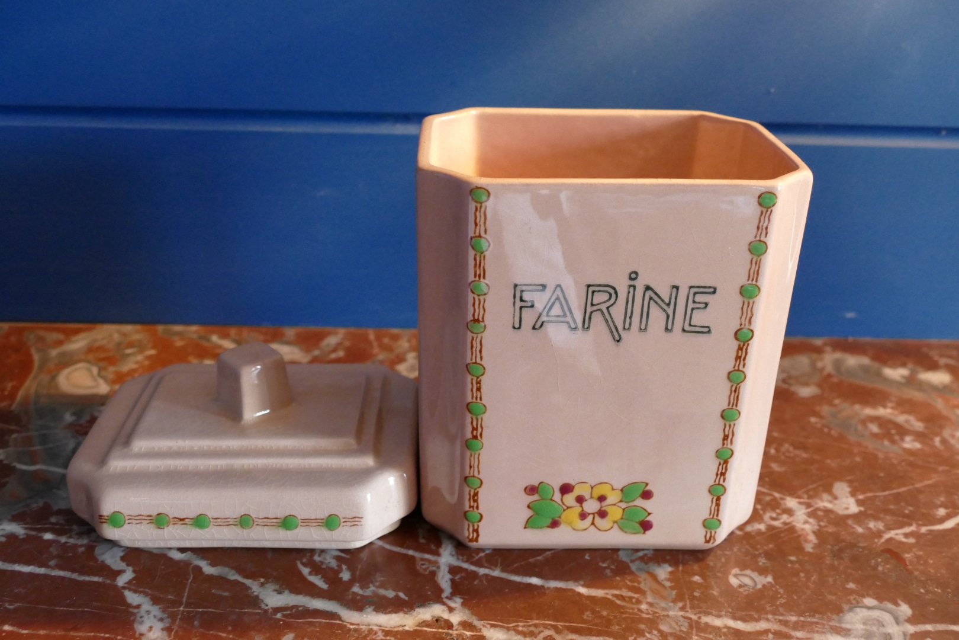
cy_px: 320
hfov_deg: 54.4
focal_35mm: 35
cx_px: 480
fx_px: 932
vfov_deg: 37.9
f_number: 3.1
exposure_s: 1/50
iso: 1600
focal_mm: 12.64
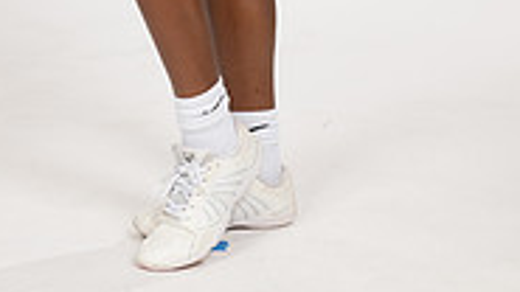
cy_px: -300
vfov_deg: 7.4
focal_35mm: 158
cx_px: 228
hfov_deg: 13.6
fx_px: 2178
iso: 200
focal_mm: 62
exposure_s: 1/250
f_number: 5.6
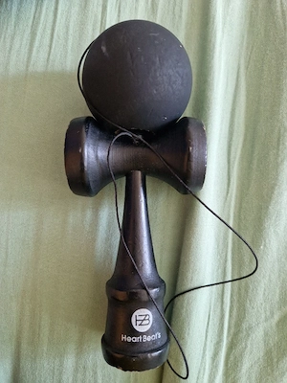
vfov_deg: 73.9
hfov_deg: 58.9
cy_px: 192
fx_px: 254
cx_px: 144
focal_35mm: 23
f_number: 1.8
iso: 80
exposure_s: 1/100
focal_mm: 5.4
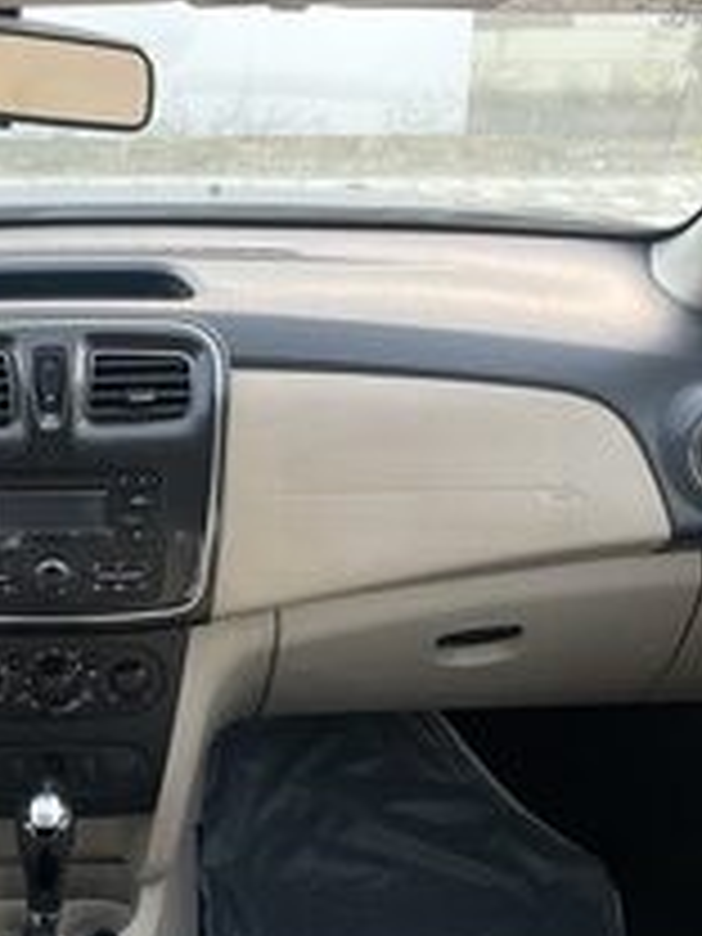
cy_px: 443
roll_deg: +3.1
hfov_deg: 24.7
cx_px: 38
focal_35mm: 57
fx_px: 1541
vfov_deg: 33.8
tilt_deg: -21.1
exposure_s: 1/102
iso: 125
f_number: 1.6
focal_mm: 4.2
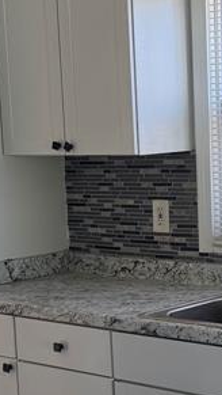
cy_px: 236
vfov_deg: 23.1
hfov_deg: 13.1
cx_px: 156
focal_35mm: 92
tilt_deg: -6.3
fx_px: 961
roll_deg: +1.9
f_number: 1.78
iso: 80
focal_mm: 6.76
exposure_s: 1/221
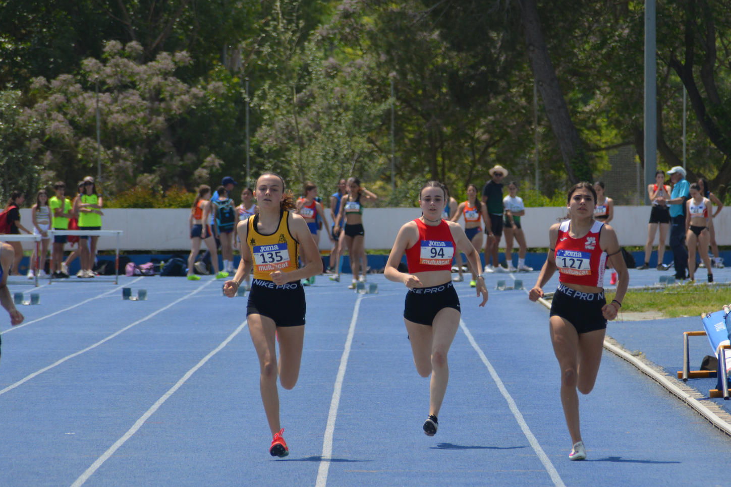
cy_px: 269
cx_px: 424
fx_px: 8609
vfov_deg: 3.2
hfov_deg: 4.9
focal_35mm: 424
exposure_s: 1/1600
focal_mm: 200
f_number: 7.1
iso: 400
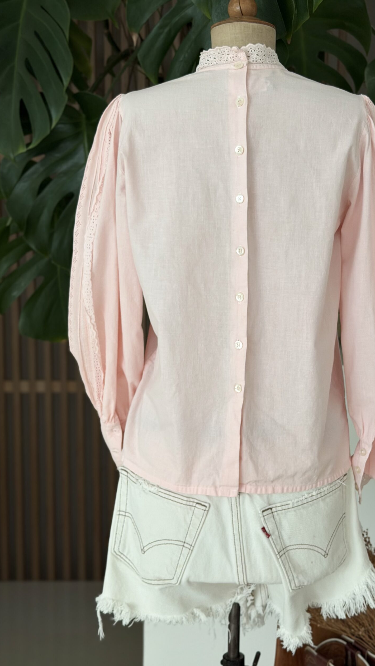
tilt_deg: -9.4
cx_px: 239
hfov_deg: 22.6
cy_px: 329
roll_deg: -1.1
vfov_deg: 39.2
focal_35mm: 53
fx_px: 937
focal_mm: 6.76
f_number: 1.78
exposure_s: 1/60
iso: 100
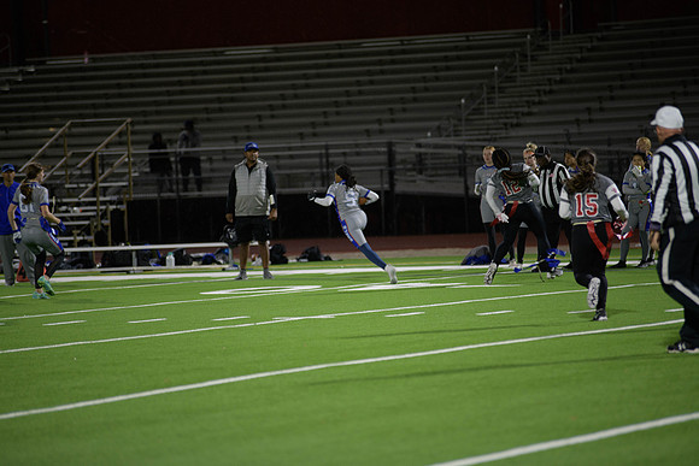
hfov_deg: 10.3
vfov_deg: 6.9
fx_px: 3884
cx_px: 350
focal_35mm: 200
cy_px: 233
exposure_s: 1/200
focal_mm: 200
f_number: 2.8
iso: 900
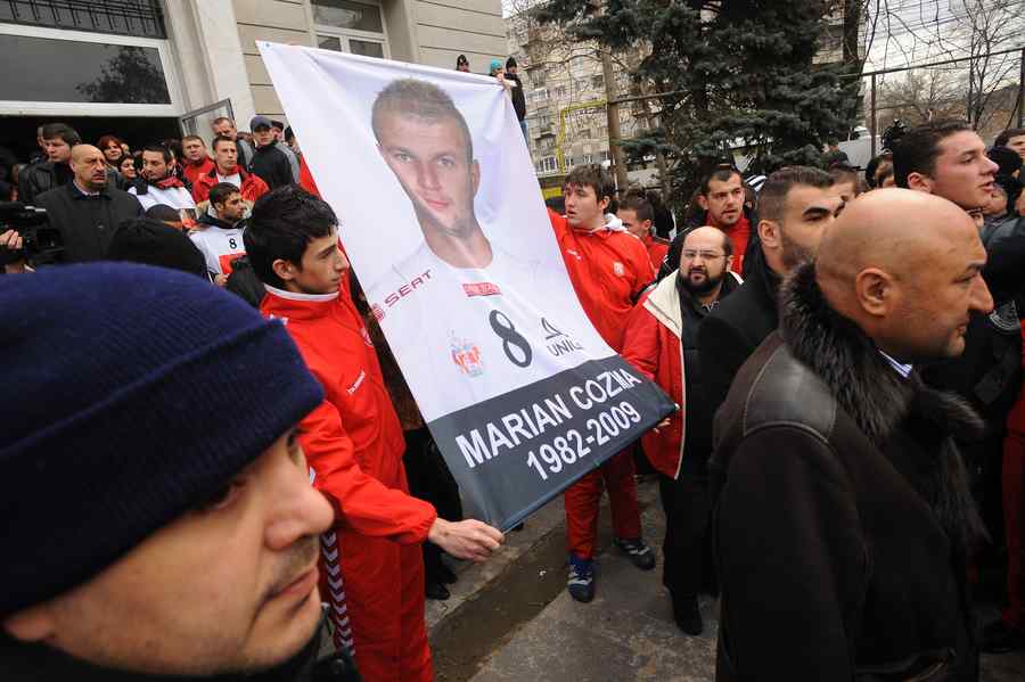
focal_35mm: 20
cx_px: 512
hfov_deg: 84.0
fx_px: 569
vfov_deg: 61.9
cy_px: 341
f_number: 7.1
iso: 640
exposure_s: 1/250
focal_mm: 20
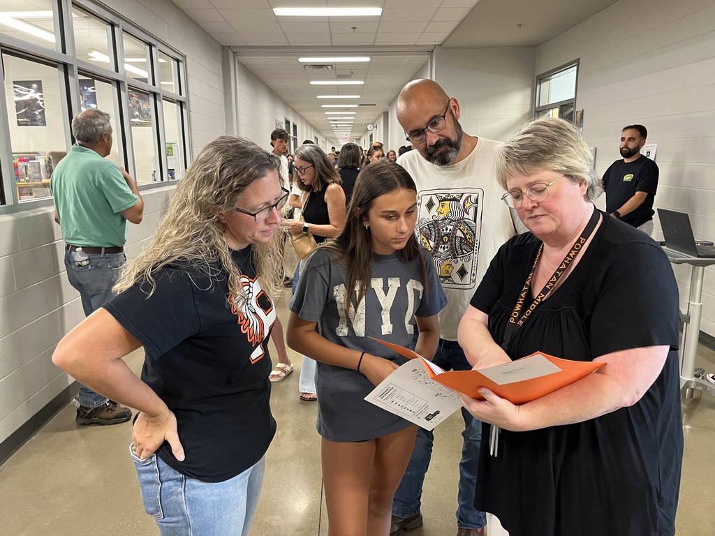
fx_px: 537
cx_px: 358
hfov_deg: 67.3
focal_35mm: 26
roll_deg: +0.3
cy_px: 268
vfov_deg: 53.1
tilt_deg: -11.3
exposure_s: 1/60
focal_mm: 5.1
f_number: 1.6
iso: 320
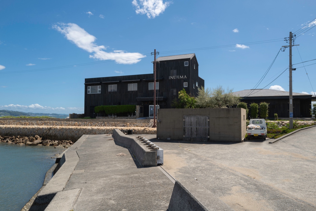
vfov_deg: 46.4
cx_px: 158
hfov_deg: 65.5
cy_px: 106
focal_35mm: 28
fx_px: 246
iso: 100
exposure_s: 1/250
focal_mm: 28
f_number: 9
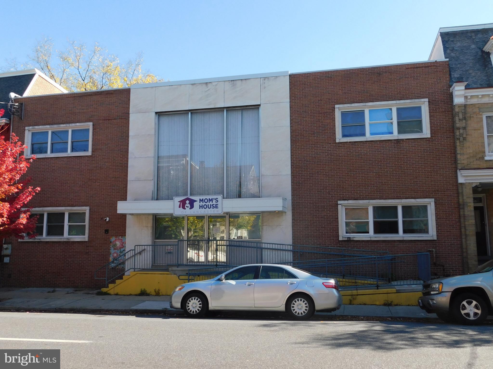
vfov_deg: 46.8
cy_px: 184
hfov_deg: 60.0
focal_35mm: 30
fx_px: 427
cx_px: 246
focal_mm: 5.3
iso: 125
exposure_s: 1/640
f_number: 3.2
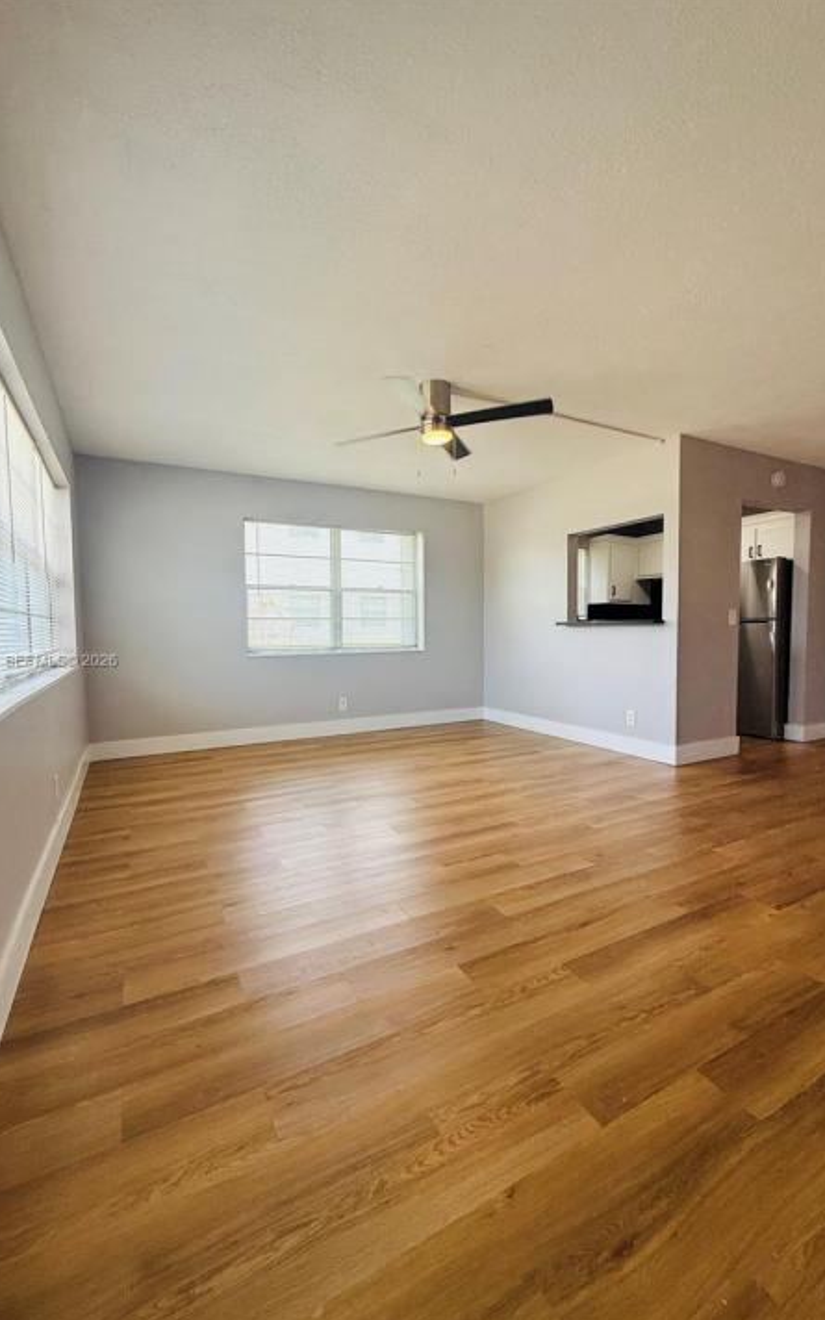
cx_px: 412
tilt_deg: -2.9
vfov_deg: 101.5
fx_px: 540
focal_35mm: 15
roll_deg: +0.0
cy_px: 662
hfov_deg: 74.8
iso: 64
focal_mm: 2.22
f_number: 2.2
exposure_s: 1/111
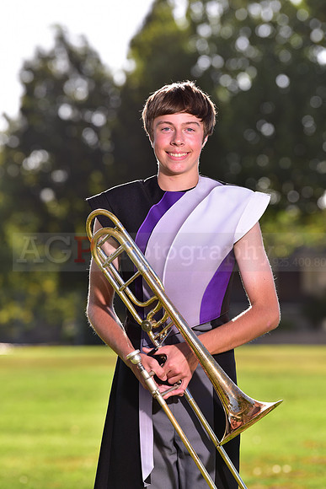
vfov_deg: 11.4
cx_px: 163
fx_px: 2443
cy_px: 244
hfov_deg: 7.6
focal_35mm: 180
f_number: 5
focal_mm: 180
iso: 80
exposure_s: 1/250
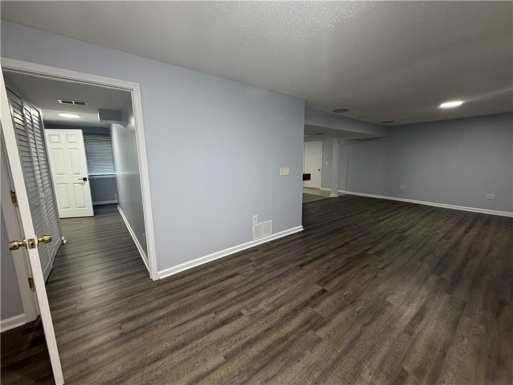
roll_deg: +1.3
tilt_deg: -9.7
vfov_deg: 85.7
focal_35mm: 14
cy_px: 192
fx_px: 207
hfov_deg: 102.1
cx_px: 256
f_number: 2.2
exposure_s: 1/60
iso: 200
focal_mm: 2.22
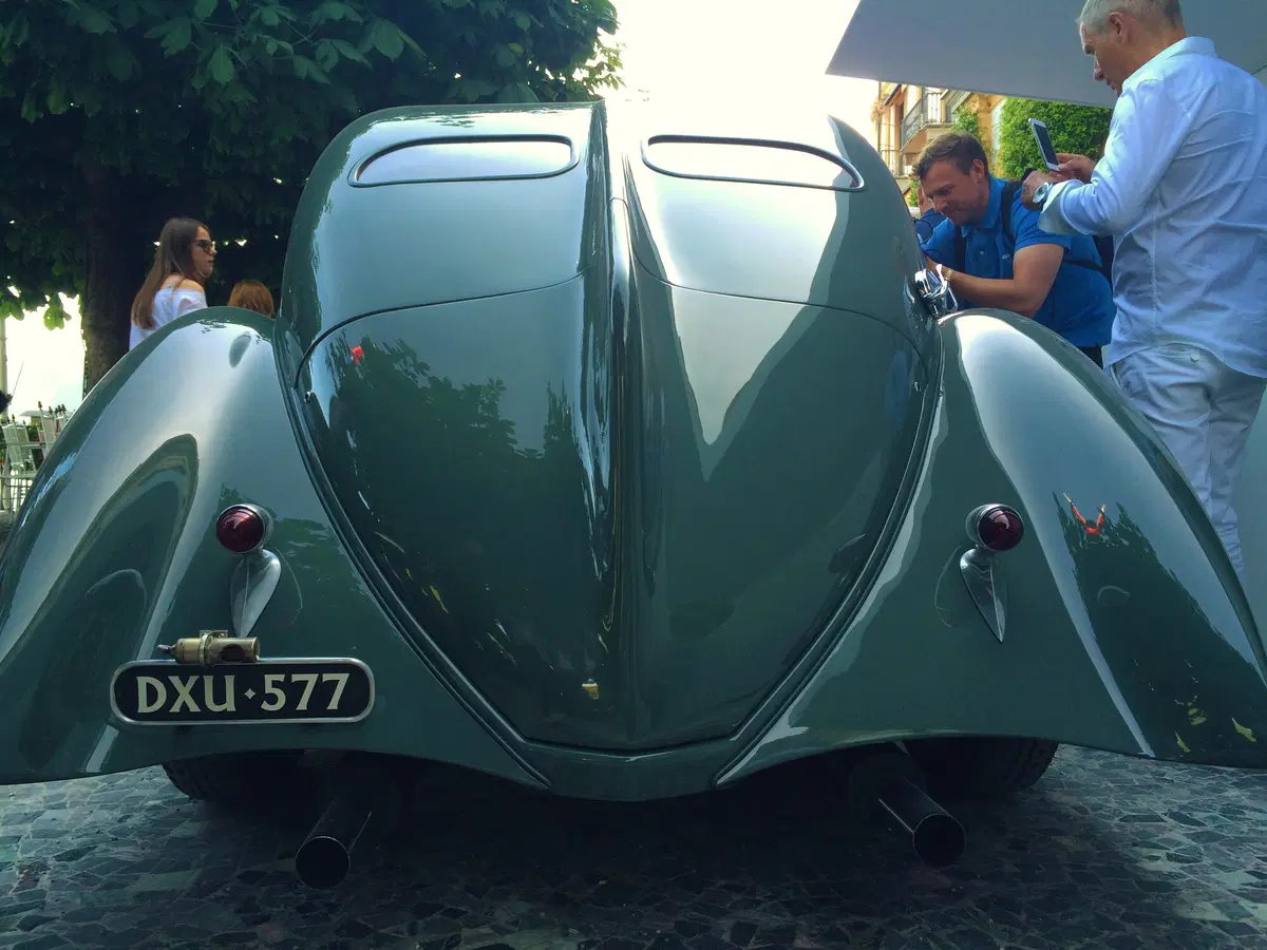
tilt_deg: -2.0
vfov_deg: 48.2
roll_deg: +1.2
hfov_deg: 61.7
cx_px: 634
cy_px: 475
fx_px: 1061
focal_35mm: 29
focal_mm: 4.15
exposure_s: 1/100
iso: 40
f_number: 2.2
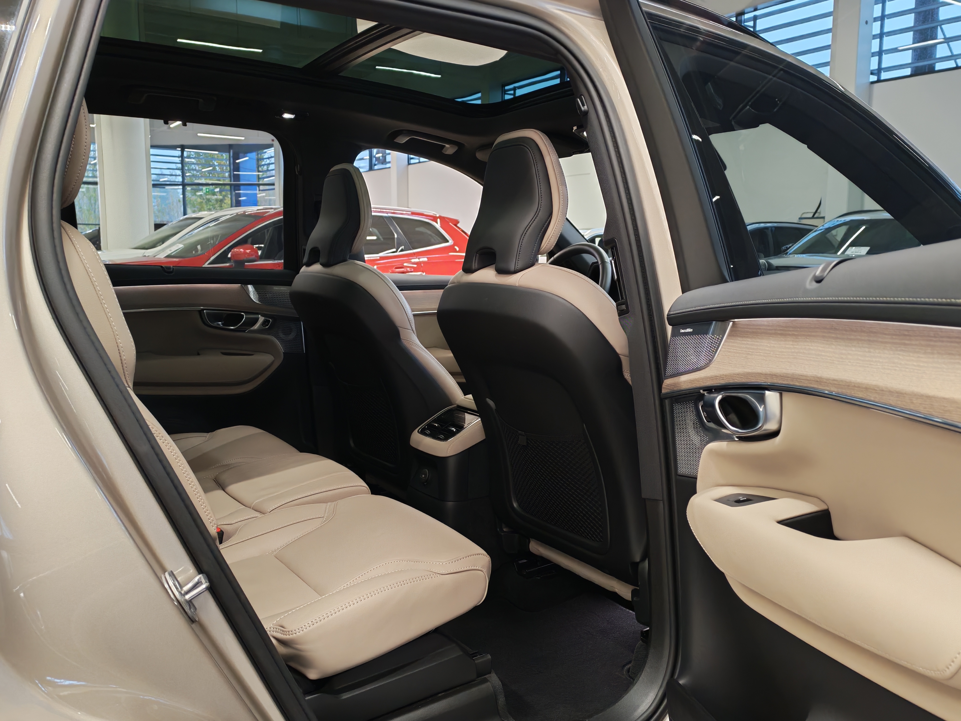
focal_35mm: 31
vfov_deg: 45.4
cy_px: 360
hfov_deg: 58.4
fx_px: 861
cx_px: 480
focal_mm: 6.12
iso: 809
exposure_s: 1/50
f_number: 1.9
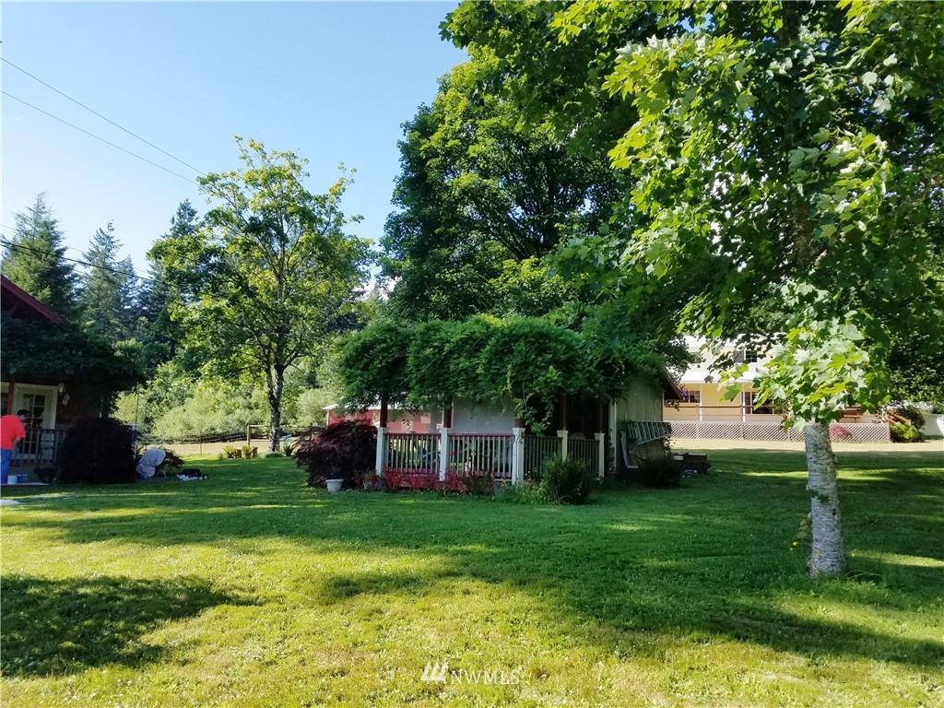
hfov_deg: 67.3
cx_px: 472
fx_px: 709
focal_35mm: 26
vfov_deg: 53.1
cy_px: 354
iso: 50
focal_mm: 4.2
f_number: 1.7
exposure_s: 1/1328
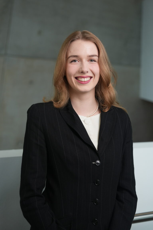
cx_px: 76
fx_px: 351
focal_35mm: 55
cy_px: 115
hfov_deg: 24.6
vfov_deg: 36.2
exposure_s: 1/100
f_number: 2.8
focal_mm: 55
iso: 800
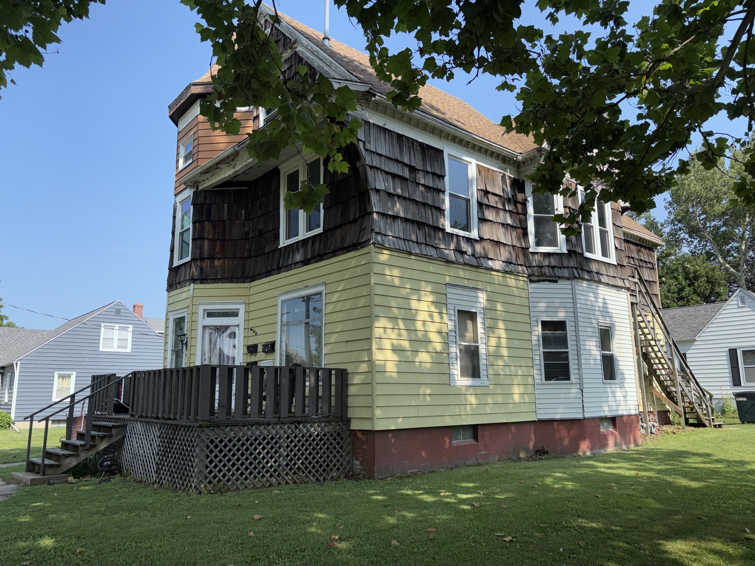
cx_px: 378
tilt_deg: +11.5
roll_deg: +0.5
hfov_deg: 67.3
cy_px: 283
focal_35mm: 26
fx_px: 567
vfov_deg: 53.1
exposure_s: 1/1451
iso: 32
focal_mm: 5.96
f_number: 1.6
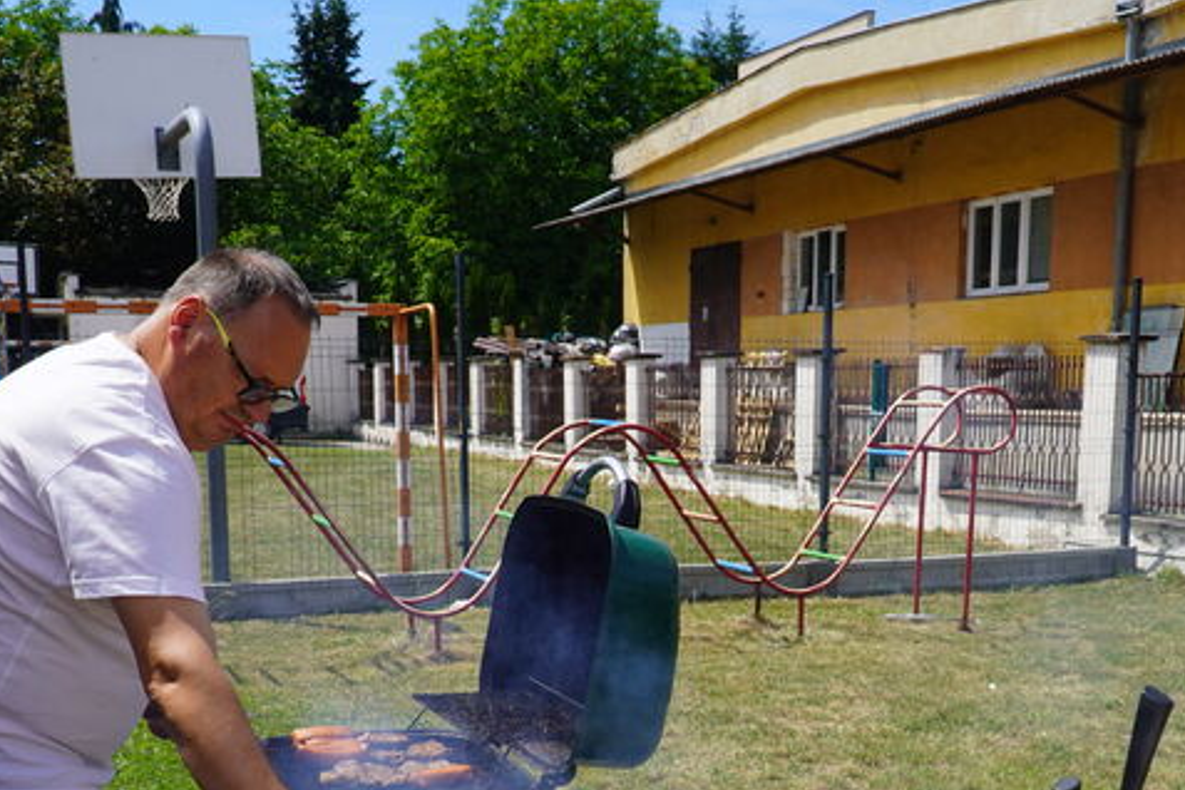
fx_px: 1575
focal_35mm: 48
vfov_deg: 27.5
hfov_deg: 41.2
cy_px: 660
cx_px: 629
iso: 100
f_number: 5
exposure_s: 1/640
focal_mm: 19
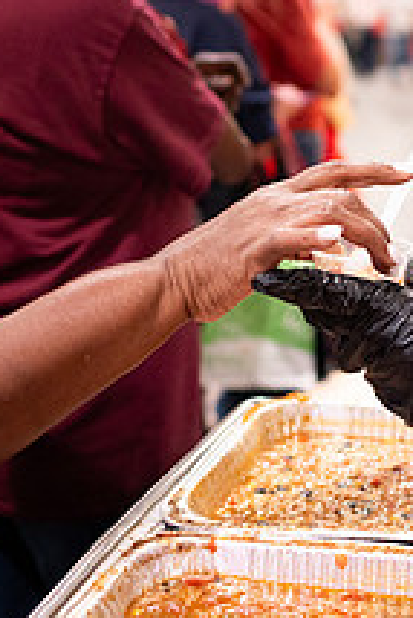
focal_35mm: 65
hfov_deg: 20.2
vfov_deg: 30.9
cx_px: 425
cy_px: 290
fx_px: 1117
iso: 1600
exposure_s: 1/200
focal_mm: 24
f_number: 1.8
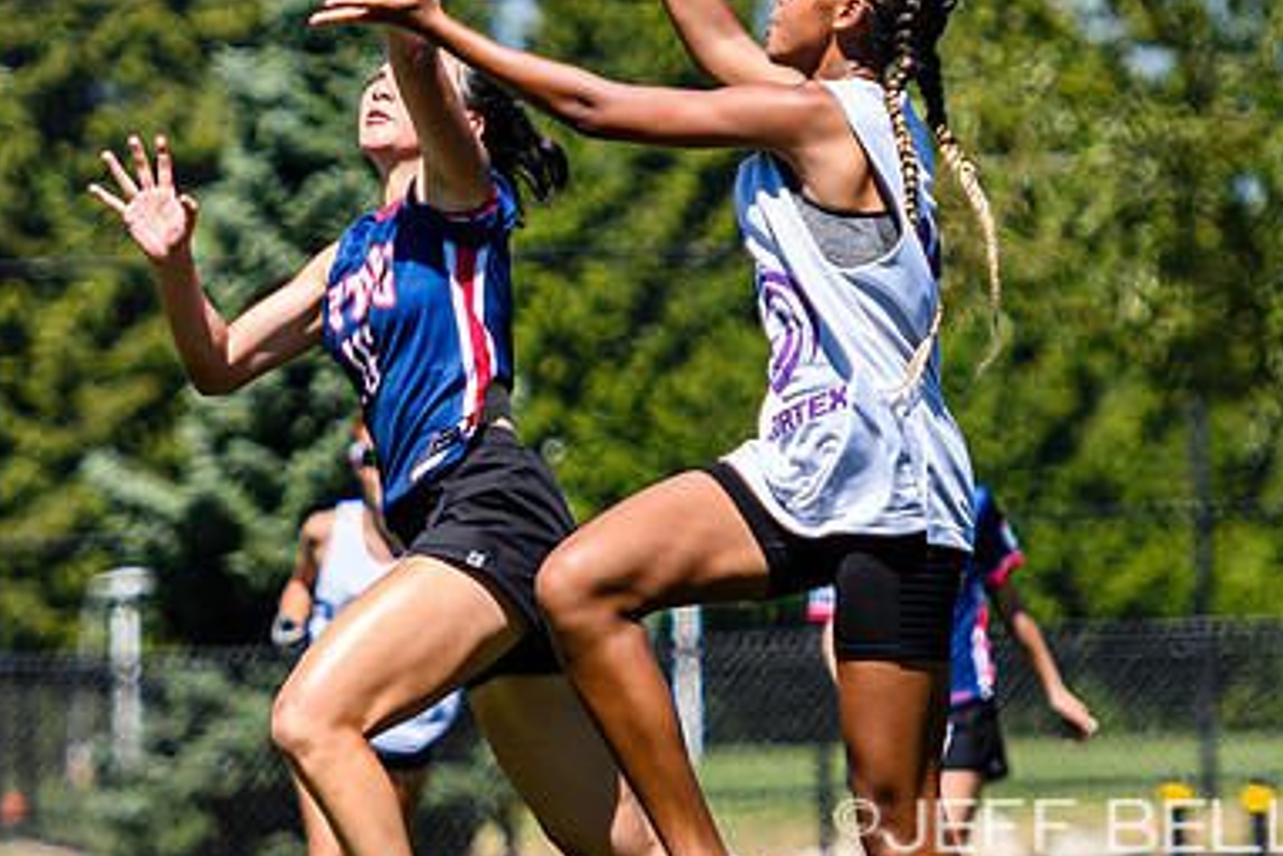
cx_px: 549
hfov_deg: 3.4
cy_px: 380
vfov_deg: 2.2
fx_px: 21925
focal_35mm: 615
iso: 100
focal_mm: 145
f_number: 3.2
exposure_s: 1/1250
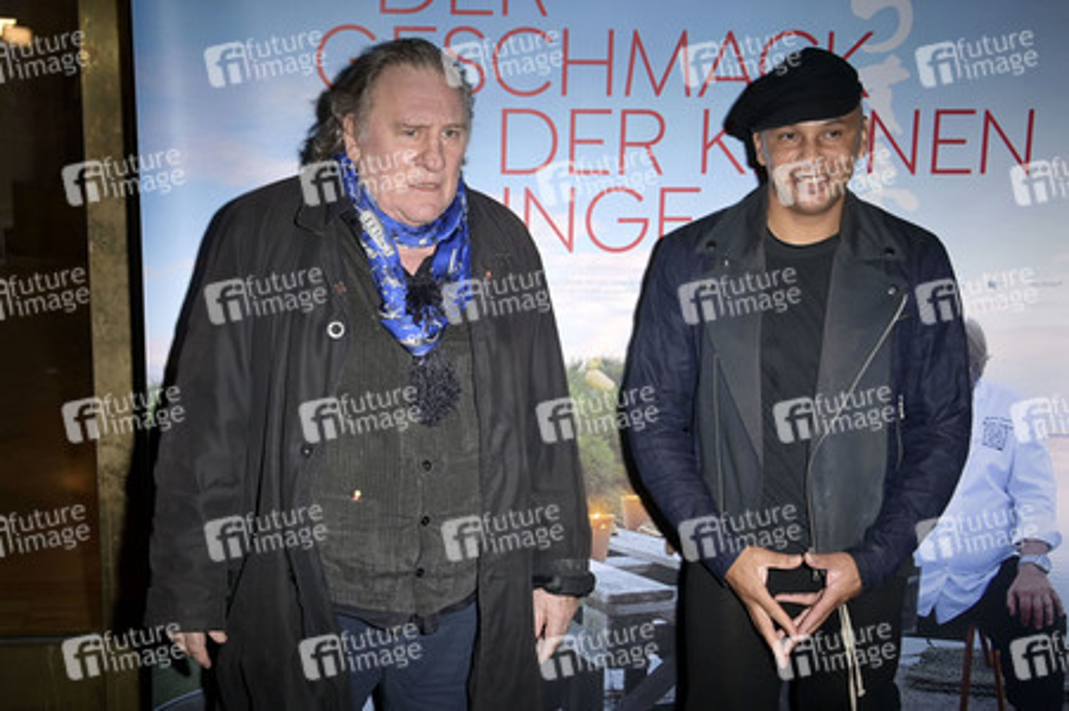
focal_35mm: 38
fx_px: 1128
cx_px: 534
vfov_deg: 35.0
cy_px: 356
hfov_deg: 50.7
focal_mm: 38
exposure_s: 1/250
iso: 640
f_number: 5.6
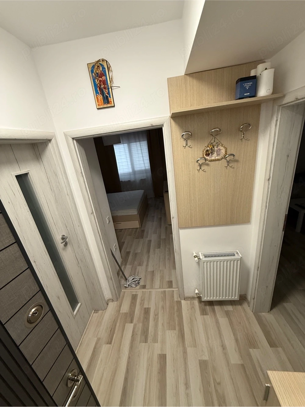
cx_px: 152
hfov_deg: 85.7
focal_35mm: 14
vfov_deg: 102.1
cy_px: 204
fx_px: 165
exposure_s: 1/50
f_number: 2.2
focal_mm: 2.22
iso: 200
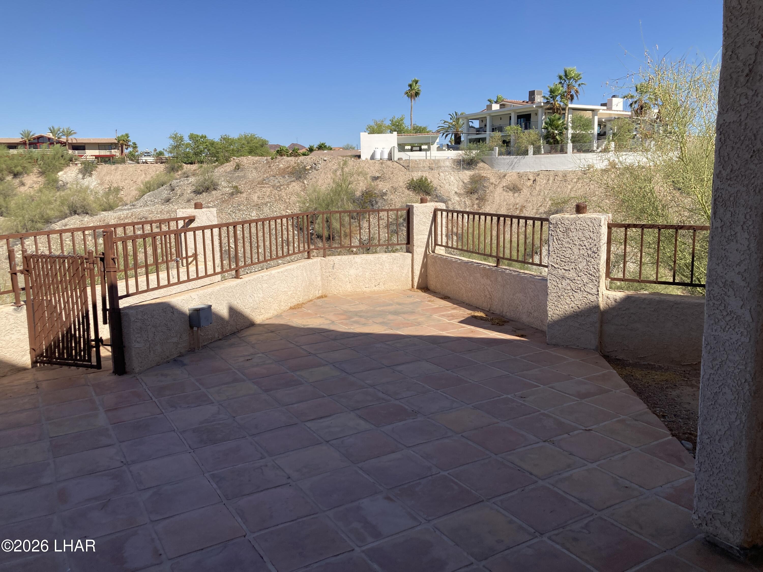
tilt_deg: -6.7
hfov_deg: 63.4
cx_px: 382
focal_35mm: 28
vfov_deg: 49.7
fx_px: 617
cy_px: 286
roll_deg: +1.1
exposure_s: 1/2404
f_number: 1.8
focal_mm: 3.99
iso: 20
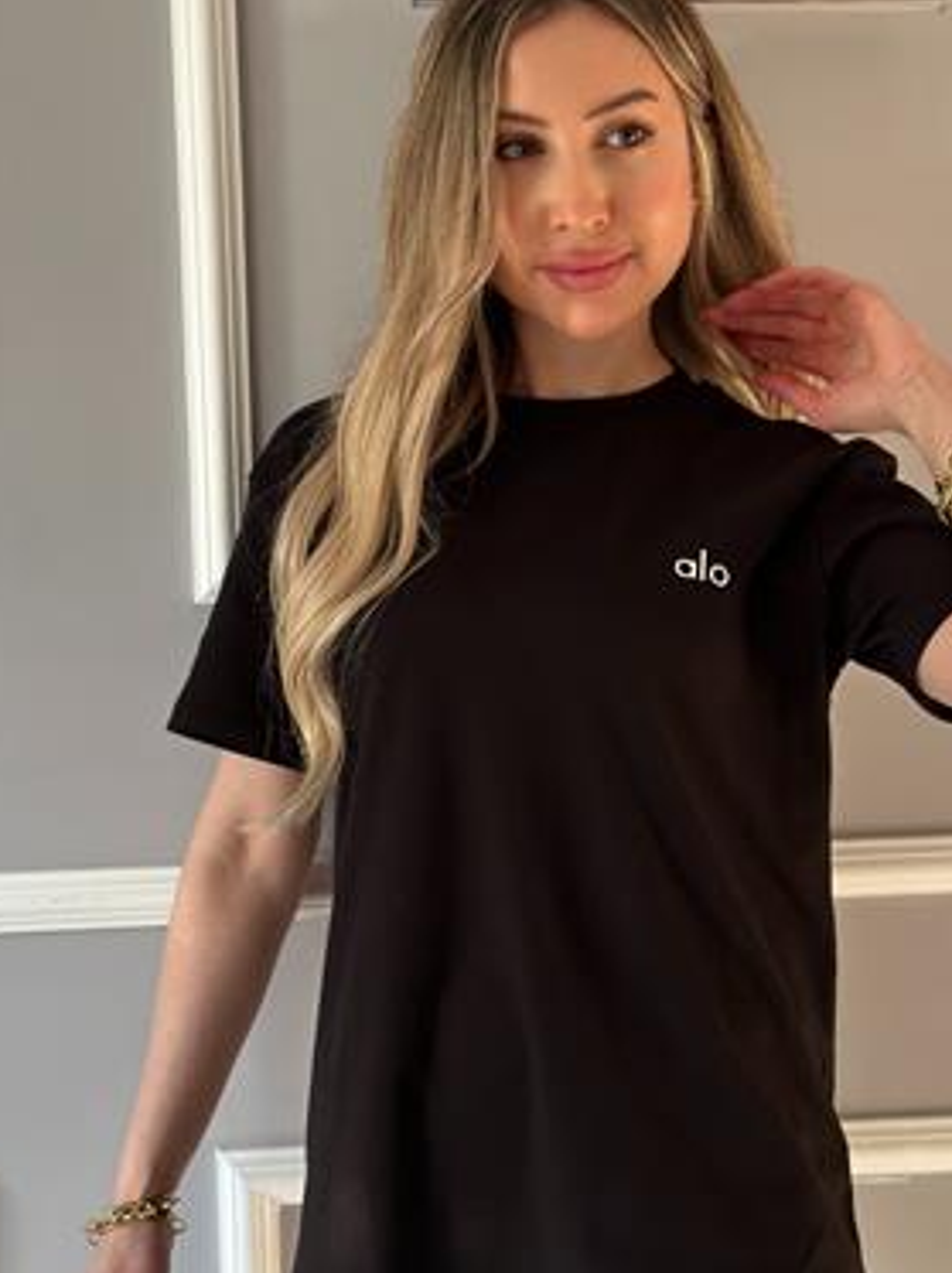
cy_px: 717
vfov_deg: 29.0
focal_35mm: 67
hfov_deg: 21.9
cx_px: 587
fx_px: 2461
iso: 125
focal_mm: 6.86
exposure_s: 1/100
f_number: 1.78
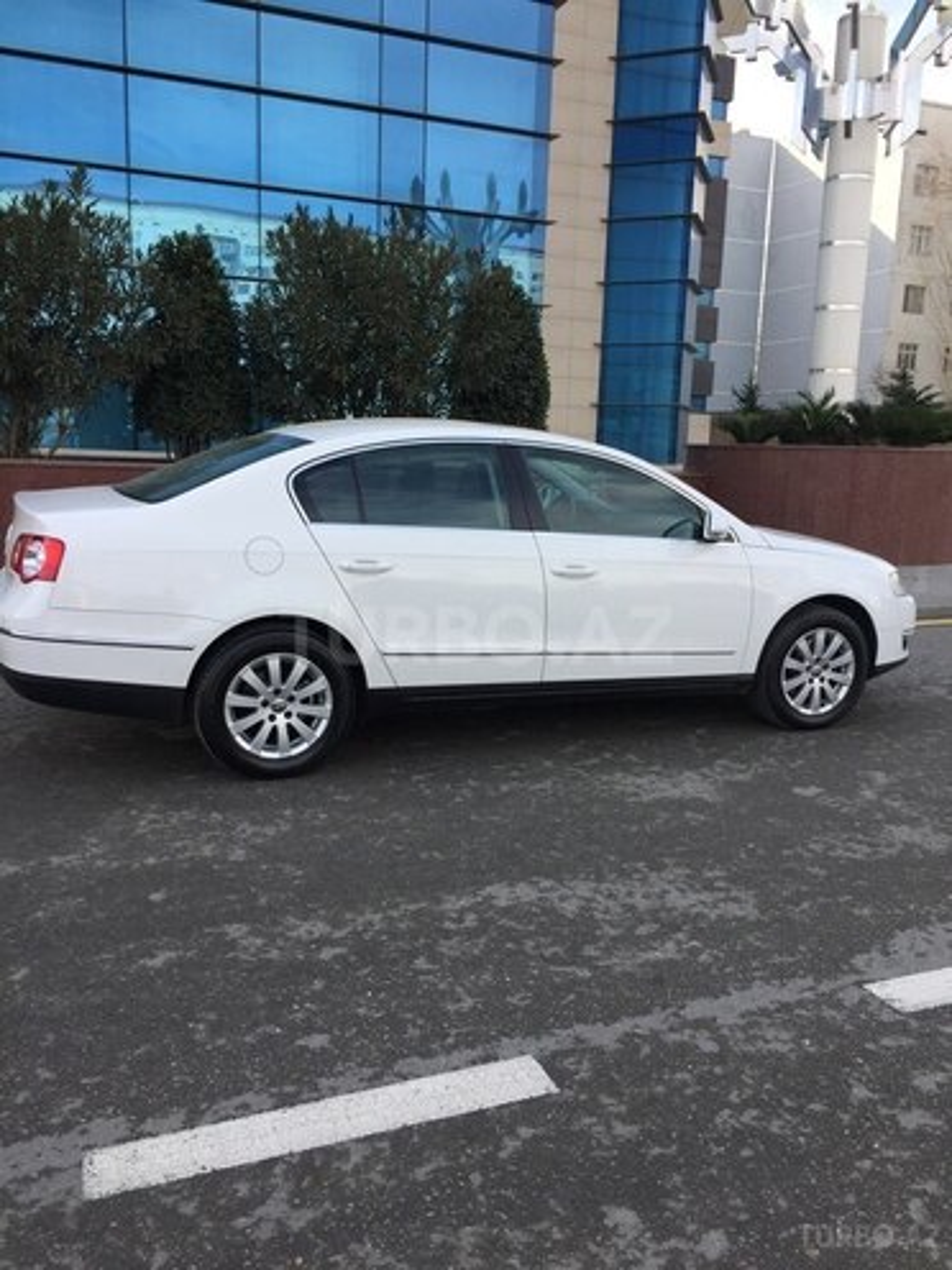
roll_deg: -1.7
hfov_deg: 48.2
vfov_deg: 61.7
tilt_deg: -9.8
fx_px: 1063
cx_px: 476
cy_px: 635
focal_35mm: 29
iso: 32
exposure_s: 1/791
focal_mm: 4.15
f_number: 2.2
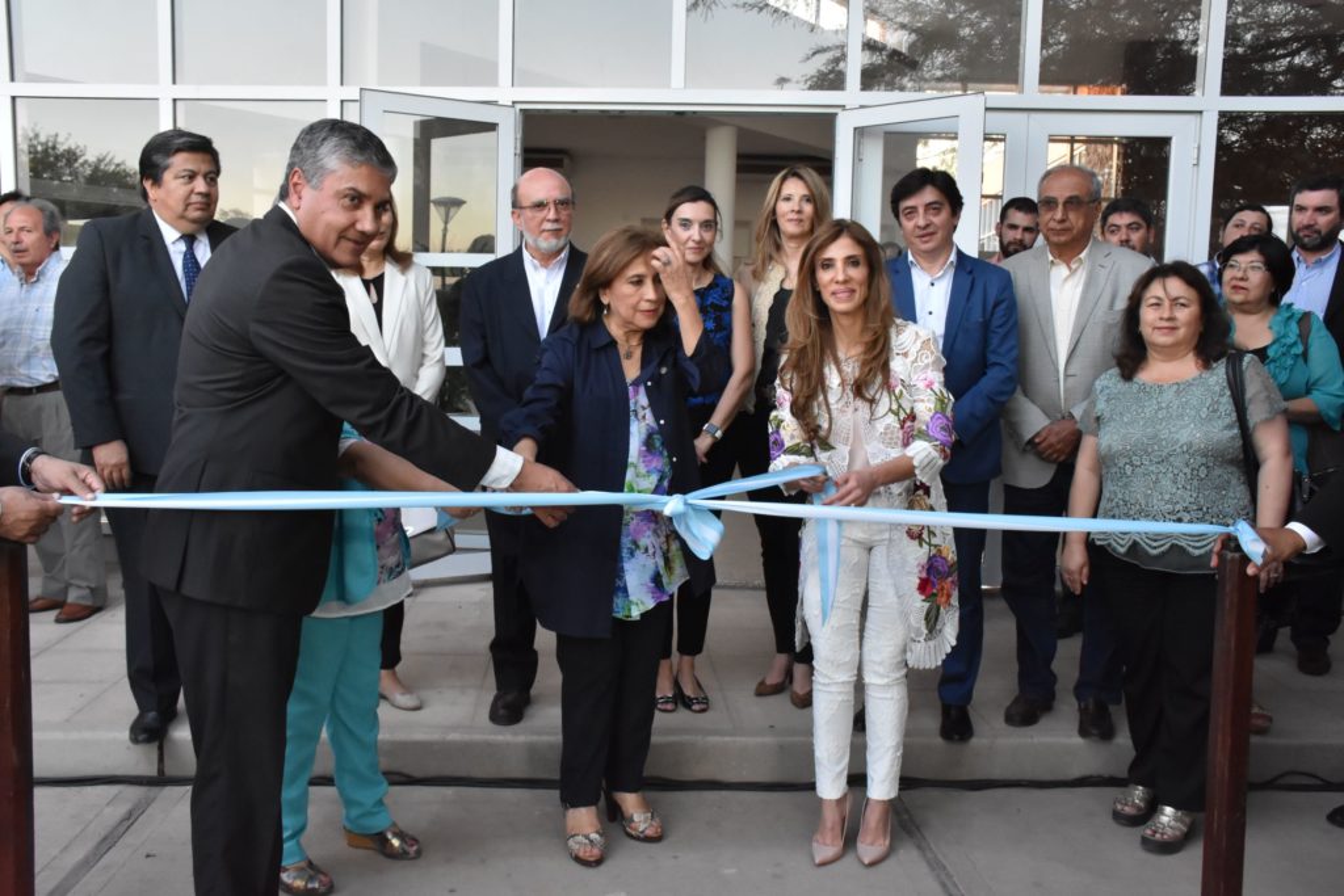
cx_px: 672
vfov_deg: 40.0
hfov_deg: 57.2
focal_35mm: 33
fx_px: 1232
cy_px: 448
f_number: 9
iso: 2500
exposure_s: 1/100
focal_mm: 22
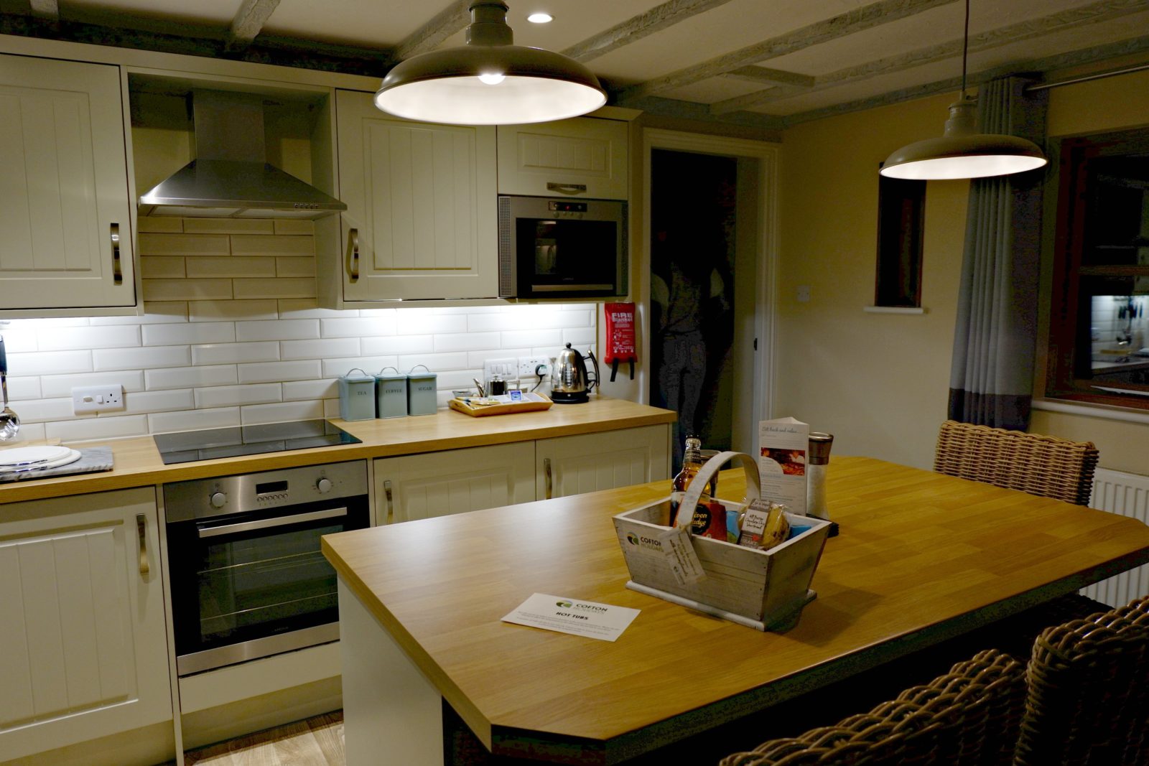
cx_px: 574
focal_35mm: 24
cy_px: 383
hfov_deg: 73.7
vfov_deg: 53.1
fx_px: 766
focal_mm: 16
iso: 200
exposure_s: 1/50
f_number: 3.5
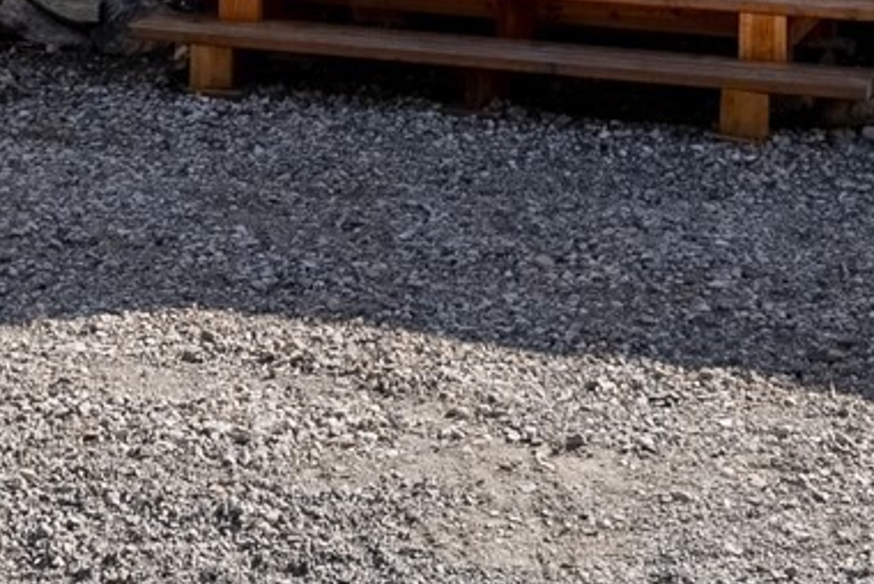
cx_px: 325
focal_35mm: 107
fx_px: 2600
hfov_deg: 19.1
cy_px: -497
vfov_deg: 11.8
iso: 100
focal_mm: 24
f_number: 8
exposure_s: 1/8000
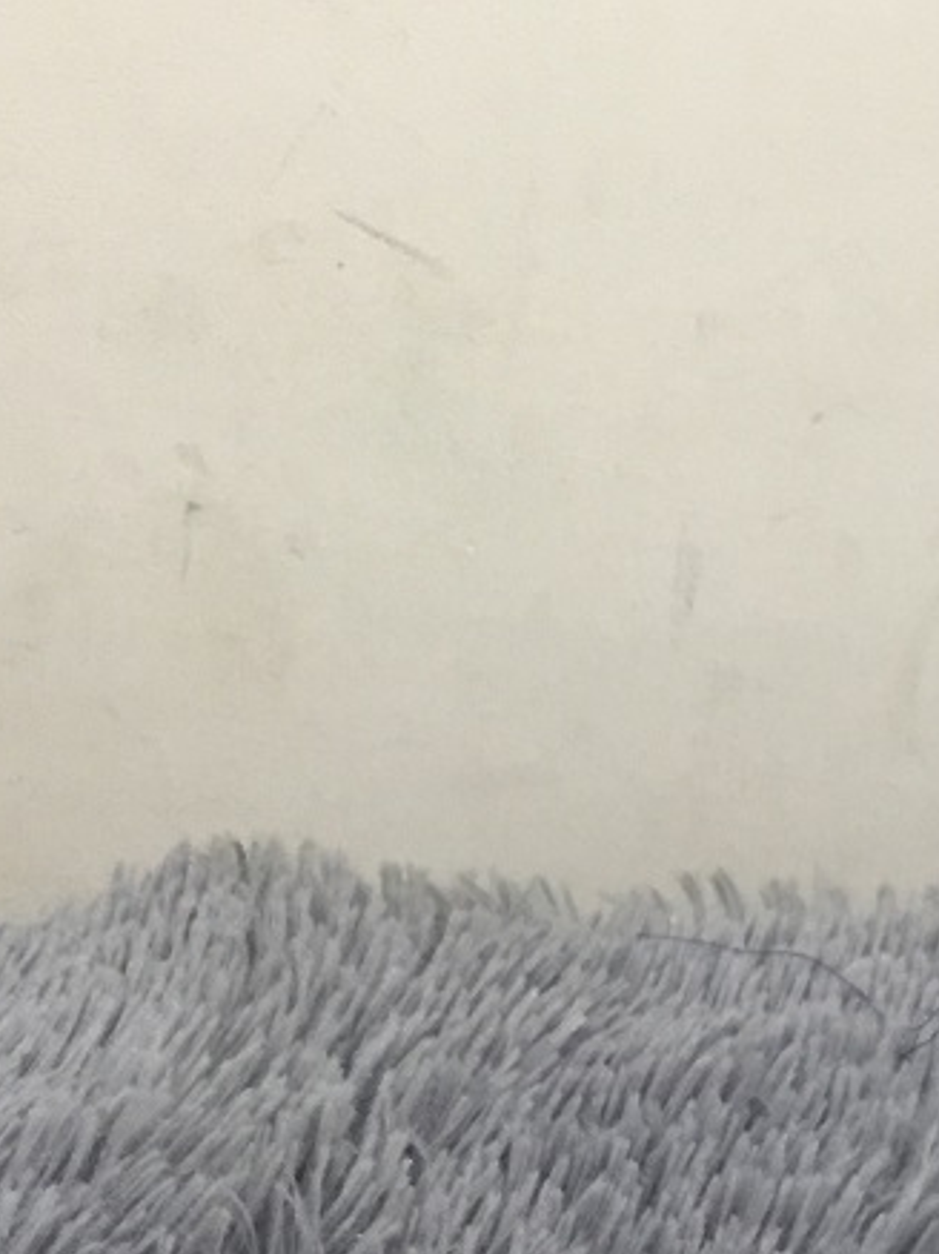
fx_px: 3077
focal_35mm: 85
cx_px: 653
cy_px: 1211
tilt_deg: -37.1
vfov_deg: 22.3
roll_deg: -0.8
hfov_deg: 17.3
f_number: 2.4
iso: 125
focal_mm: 3.3
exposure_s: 1/33
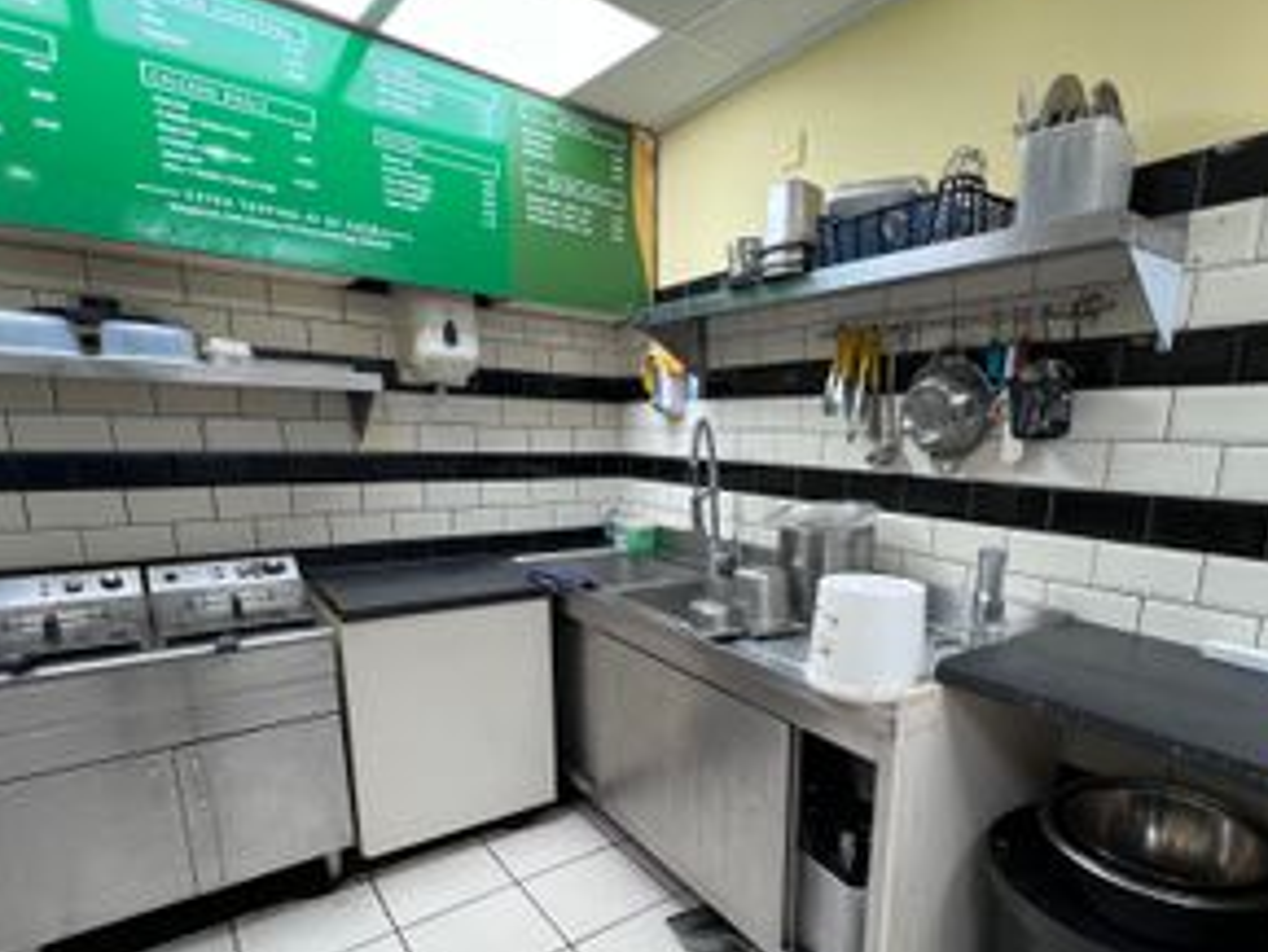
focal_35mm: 18
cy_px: 592
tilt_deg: -13.0
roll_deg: -1.1
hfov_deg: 87.1
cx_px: 733
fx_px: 660
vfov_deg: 70.5
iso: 100
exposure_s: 1/100
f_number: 1.8
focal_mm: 1.57
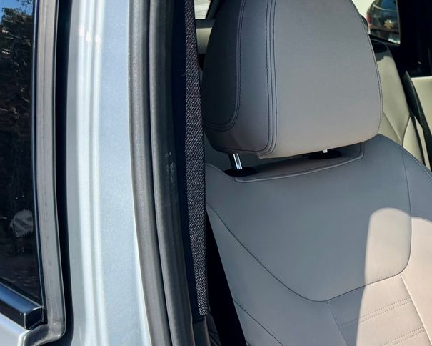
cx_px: 538
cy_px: 356
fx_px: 793
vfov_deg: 23.4
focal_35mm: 62
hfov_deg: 26.6
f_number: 1.78
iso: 80
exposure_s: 1/2525
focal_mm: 6.76
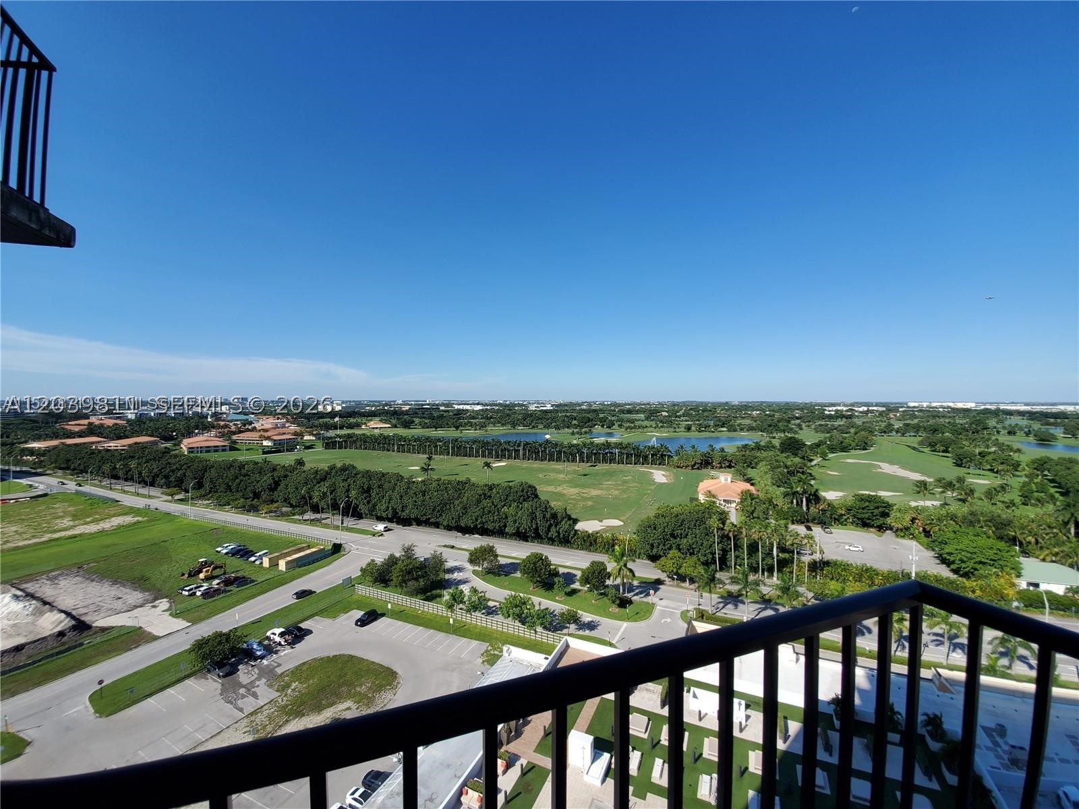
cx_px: 540
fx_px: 405
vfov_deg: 89.9
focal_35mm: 13
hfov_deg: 106.2
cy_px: 404
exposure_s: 1/1147
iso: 50
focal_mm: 1.8
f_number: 2.2
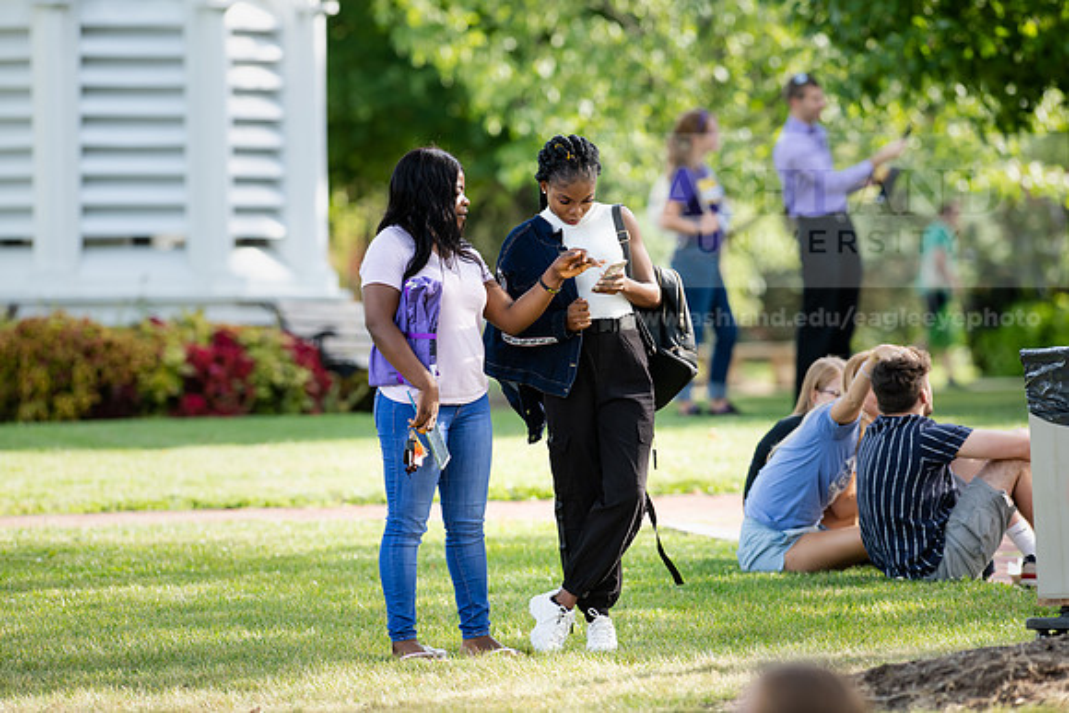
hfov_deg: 6.9
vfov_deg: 4.6
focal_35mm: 300
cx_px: 534
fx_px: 8910
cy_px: 356
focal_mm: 300
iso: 320
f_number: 4.5
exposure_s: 1/400
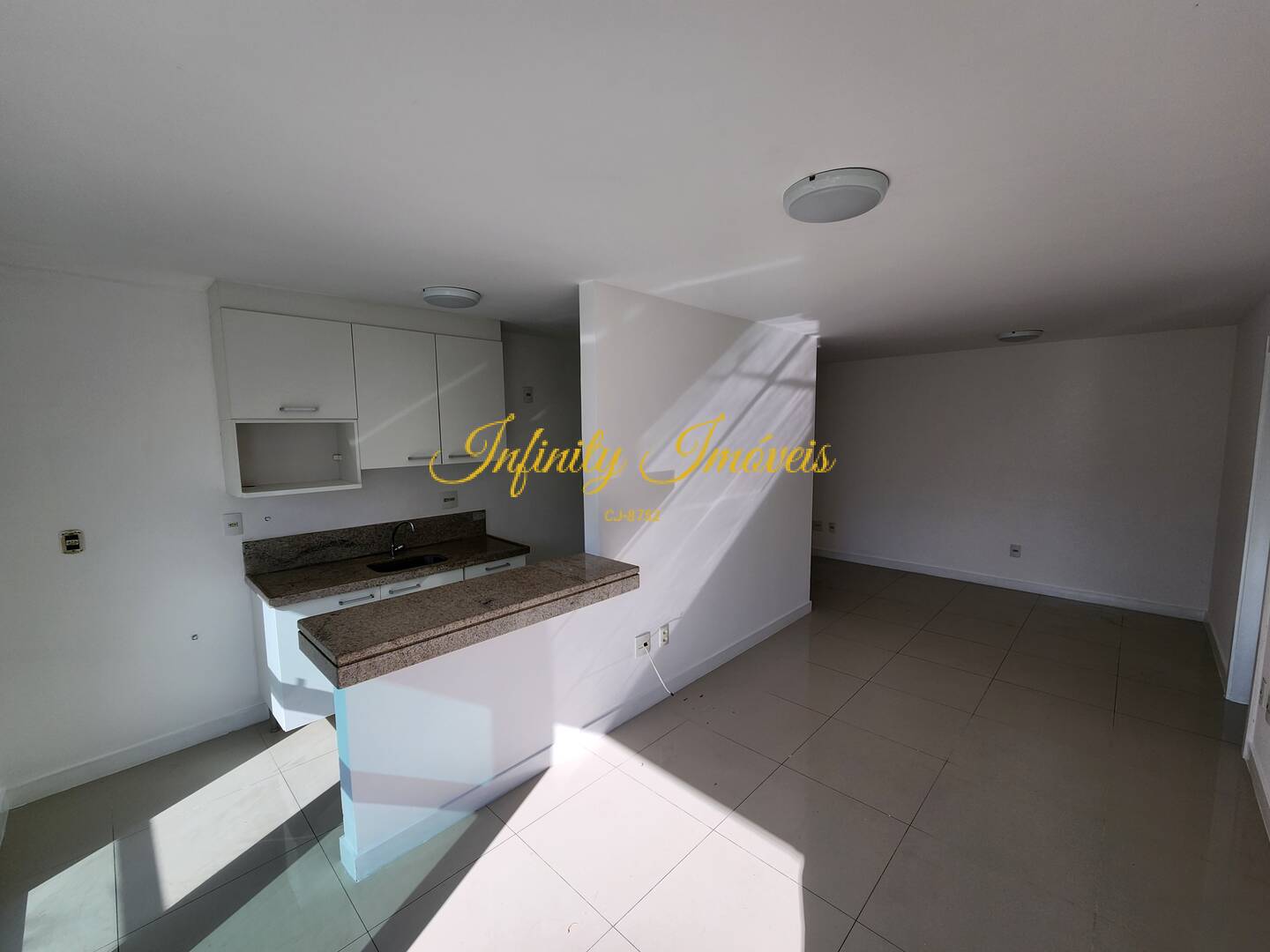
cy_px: 476
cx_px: 635
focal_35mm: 13
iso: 50
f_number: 2.2
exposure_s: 1/965
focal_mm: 2.2
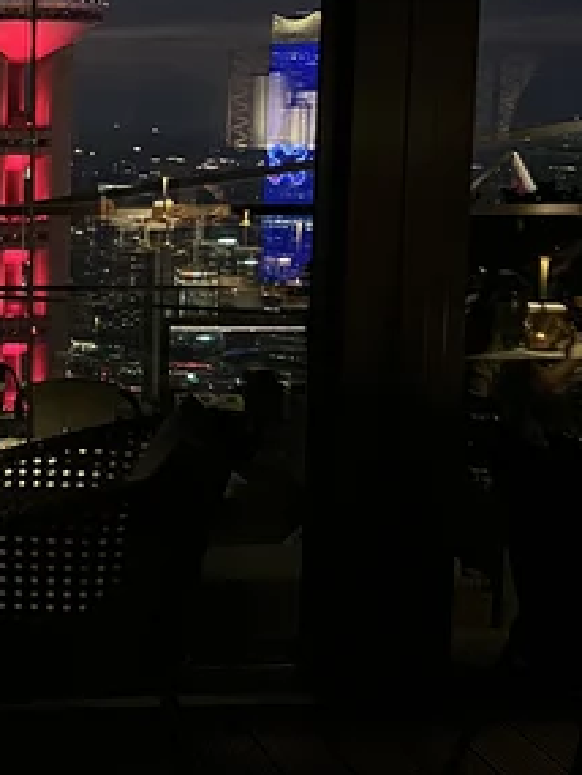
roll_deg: -0.2
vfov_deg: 27.7
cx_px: -101
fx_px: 1568
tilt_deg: -5.6
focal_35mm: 70
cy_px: 286
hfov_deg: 19.9
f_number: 1.5
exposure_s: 1/60
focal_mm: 5.7
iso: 500
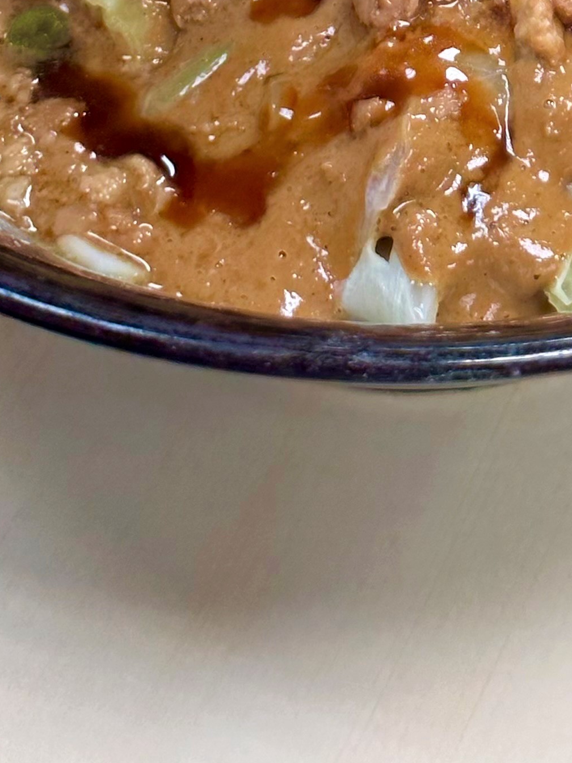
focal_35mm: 144
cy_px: -353
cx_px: 407
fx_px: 3173
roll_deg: -0.3
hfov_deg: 10.3
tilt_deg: -41.2
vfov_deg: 13.0
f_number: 1.78
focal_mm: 6.86
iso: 50
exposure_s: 1/60
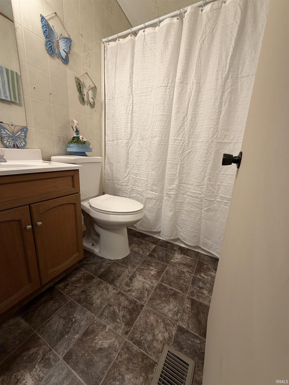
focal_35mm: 14
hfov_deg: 85.7
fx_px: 156
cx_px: 144
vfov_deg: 102.1
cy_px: 192
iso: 200
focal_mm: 2.22
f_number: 2.2
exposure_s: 1/60
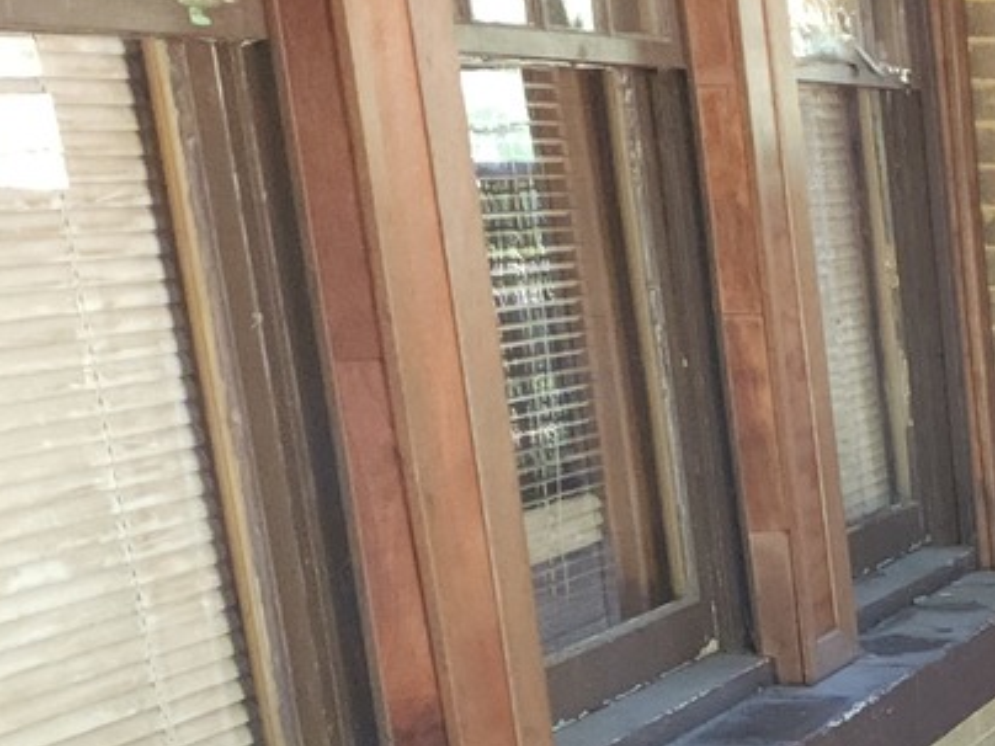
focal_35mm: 82
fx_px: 2357
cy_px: 712
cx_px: 1751
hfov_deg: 18.8
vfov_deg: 17.6
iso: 400
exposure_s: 1/60
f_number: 1.8
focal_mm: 6.4
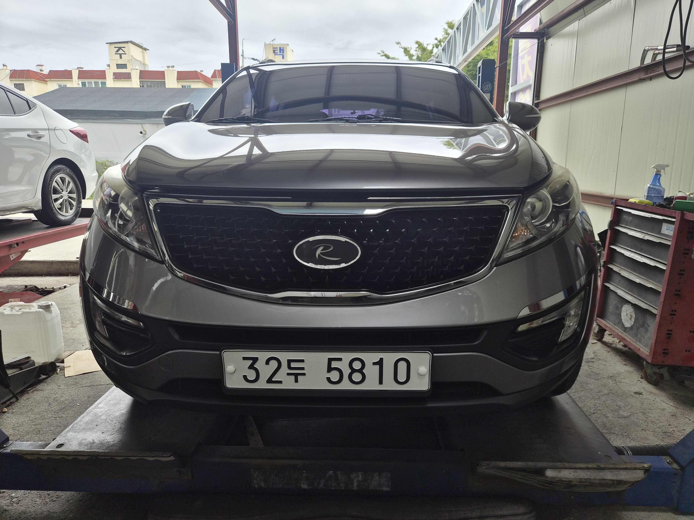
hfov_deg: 73.9
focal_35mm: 23
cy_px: 260
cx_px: 347
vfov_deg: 58.9
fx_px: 461
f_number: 1.8
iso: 80
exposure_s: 1/736
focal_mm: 5.4
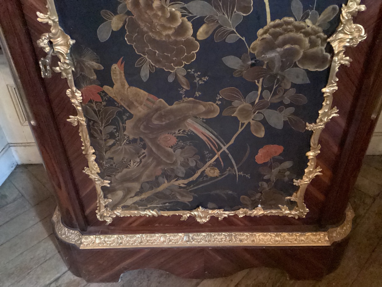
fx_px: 342
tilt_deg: -37.0
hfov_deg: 58.4
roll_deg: -0.8
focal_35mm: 31
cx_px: 191
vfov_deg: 45.4
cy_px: 144
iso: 800
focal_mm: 3.3
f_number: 2.4
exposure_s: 1/17
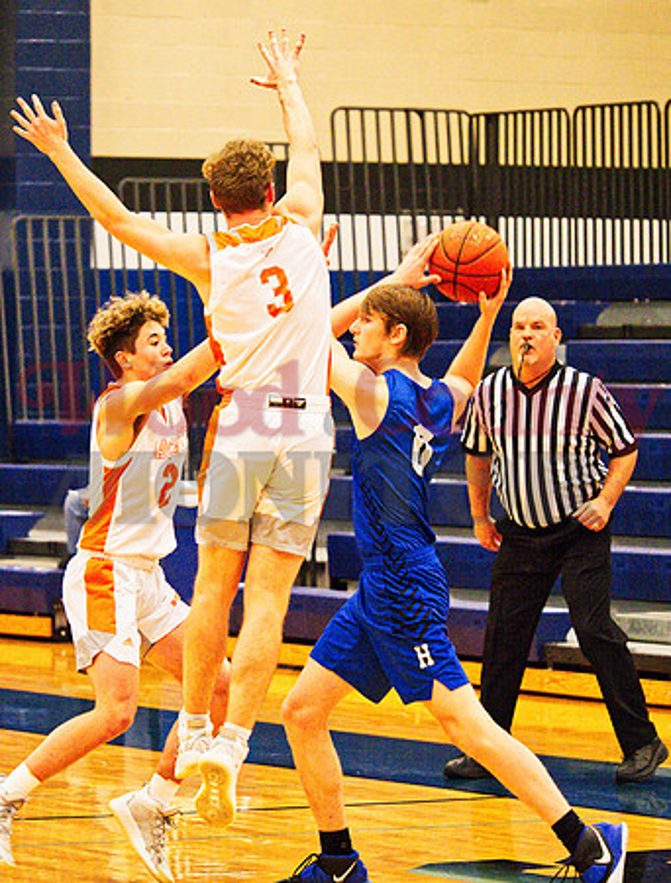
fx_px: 3844
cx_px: 336
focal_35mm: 150
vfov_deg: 13.1
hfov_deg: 10.0
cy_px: 442
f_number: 2.8
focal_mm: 75
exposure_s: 1/500
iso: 8000
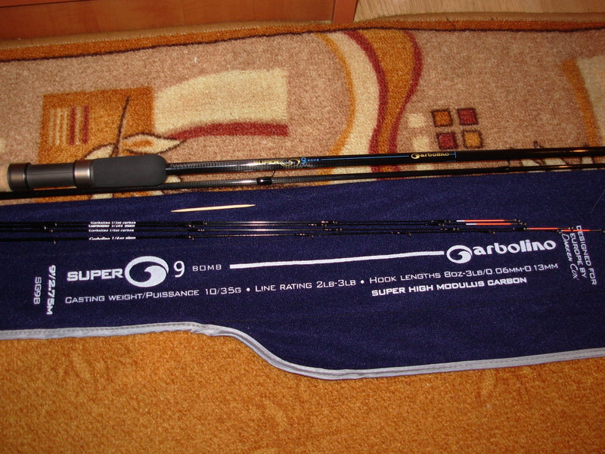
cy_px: 227
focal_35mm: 38
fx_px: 664
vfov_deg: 37.7
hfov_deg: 49.0
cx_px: 302
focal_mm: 6.3
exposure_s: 1/32
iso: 50
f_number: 2.9
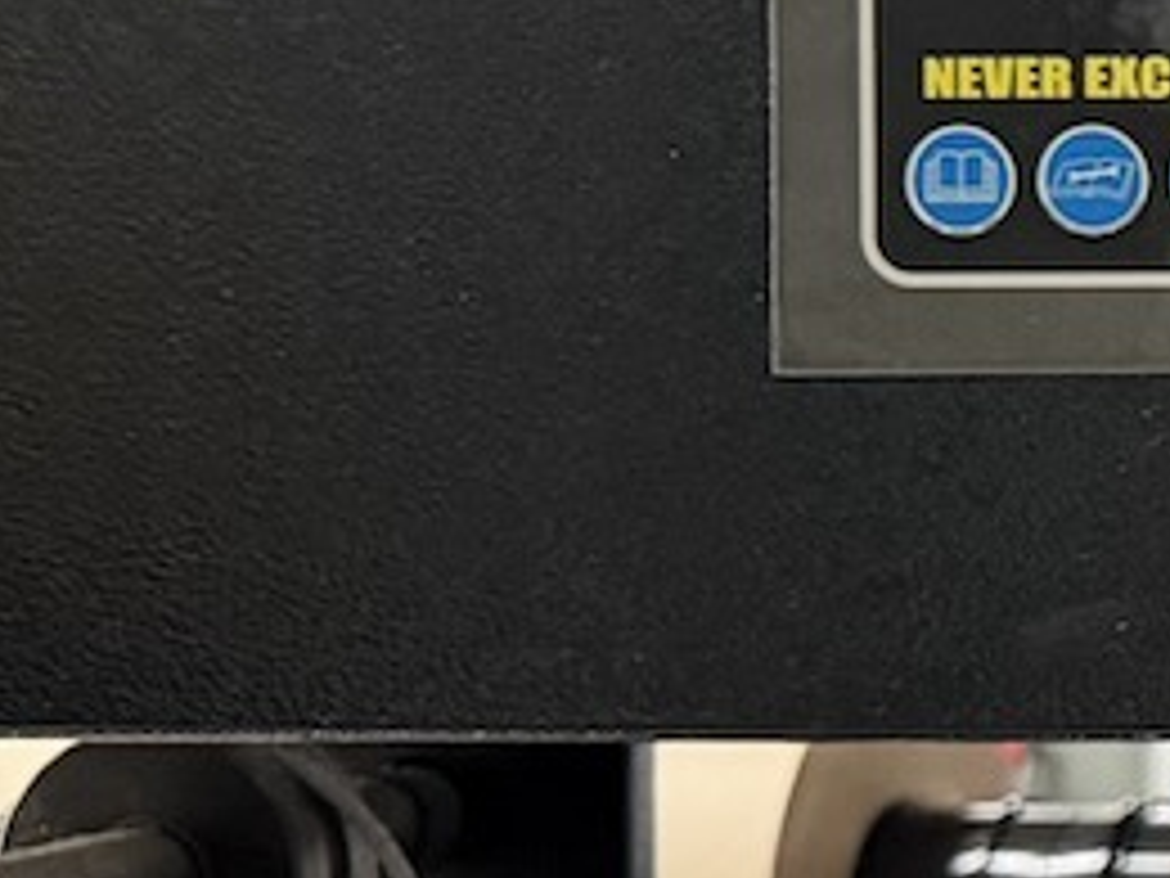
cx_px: 2538
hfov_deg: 13.5
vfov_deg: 12.5
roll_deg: +0.2
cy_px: 266
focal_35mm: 118
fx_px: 3988
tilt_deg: -1.2
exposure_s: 1/60
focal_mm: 6.76
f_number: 1.78
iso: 800
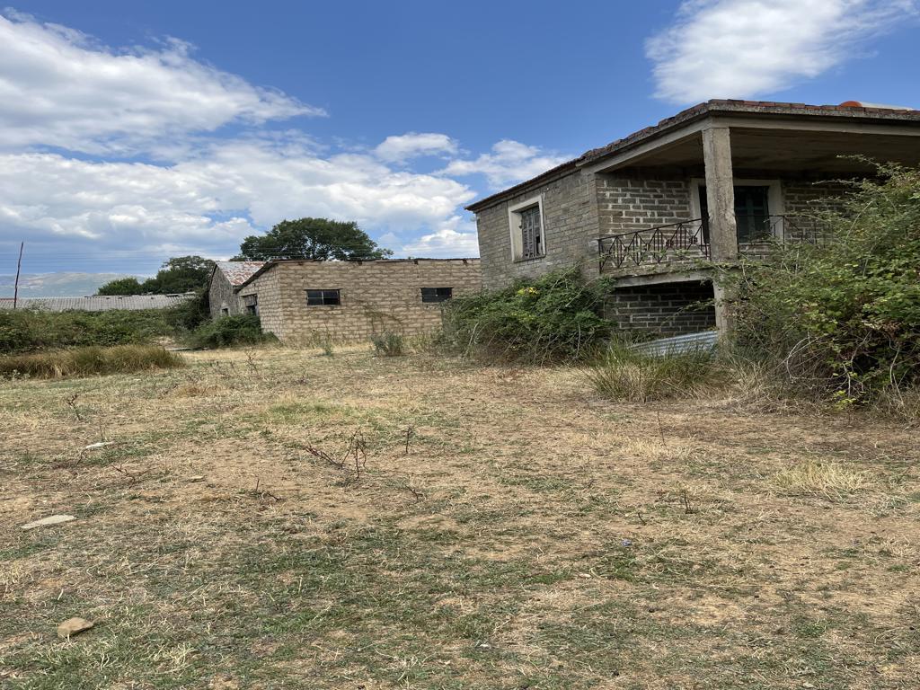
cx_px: 460
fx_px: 691
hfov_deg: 67.3
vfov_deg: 53.1
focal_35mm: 26
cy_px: 345
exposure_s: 1/2571
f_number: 1.6
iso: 50
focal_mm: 5.1
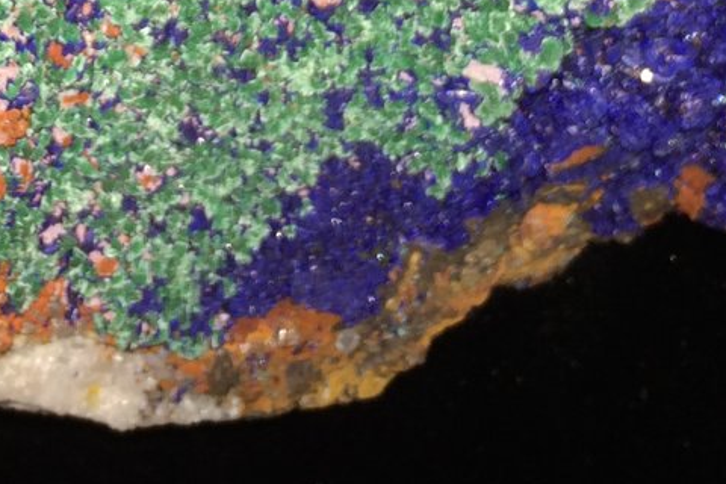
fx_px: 2097
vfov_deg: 12.0
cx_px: 257
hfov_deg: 19.6
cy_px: -417
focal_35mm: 104
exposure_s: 1/50
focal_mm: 4.12
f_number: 2.2
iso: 32
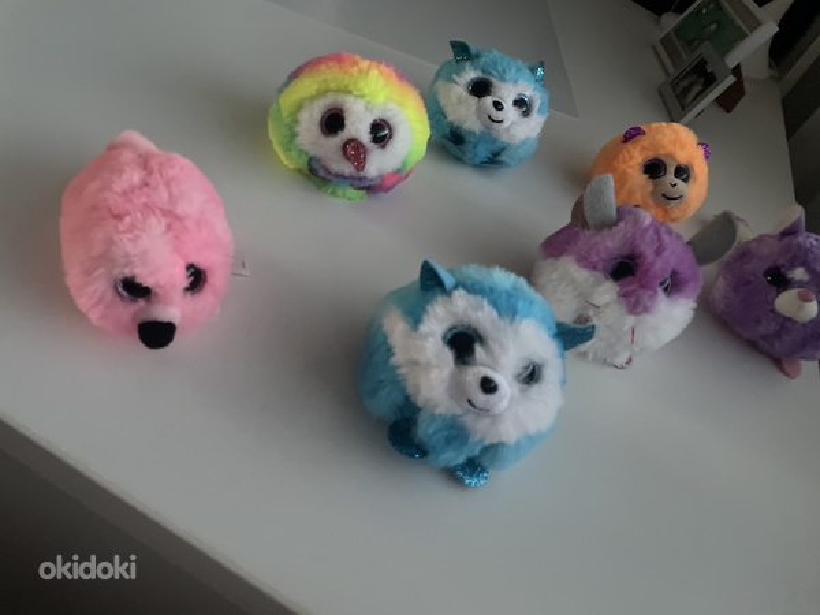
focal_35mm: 26
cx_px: 410
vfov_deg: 53.1
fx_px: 616
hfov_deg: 67.3
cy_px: 308
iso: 1000
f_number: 1.6
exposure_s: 1/30
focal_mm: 4.2
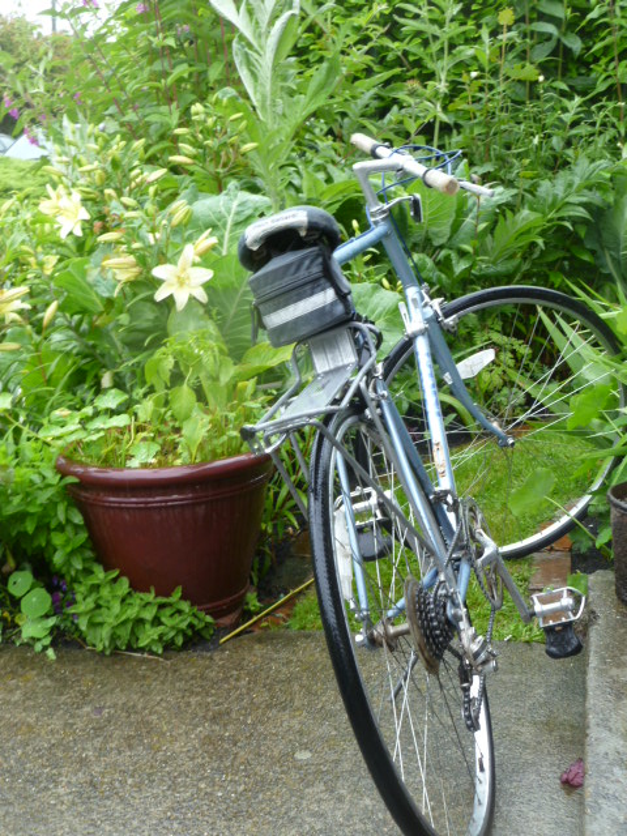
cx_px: 314
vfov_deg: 42.9
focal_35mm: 44
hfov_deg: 32.9
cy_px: 418
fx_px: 1063
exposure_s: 1/40
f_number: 3.8
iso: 80
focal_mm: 7.9
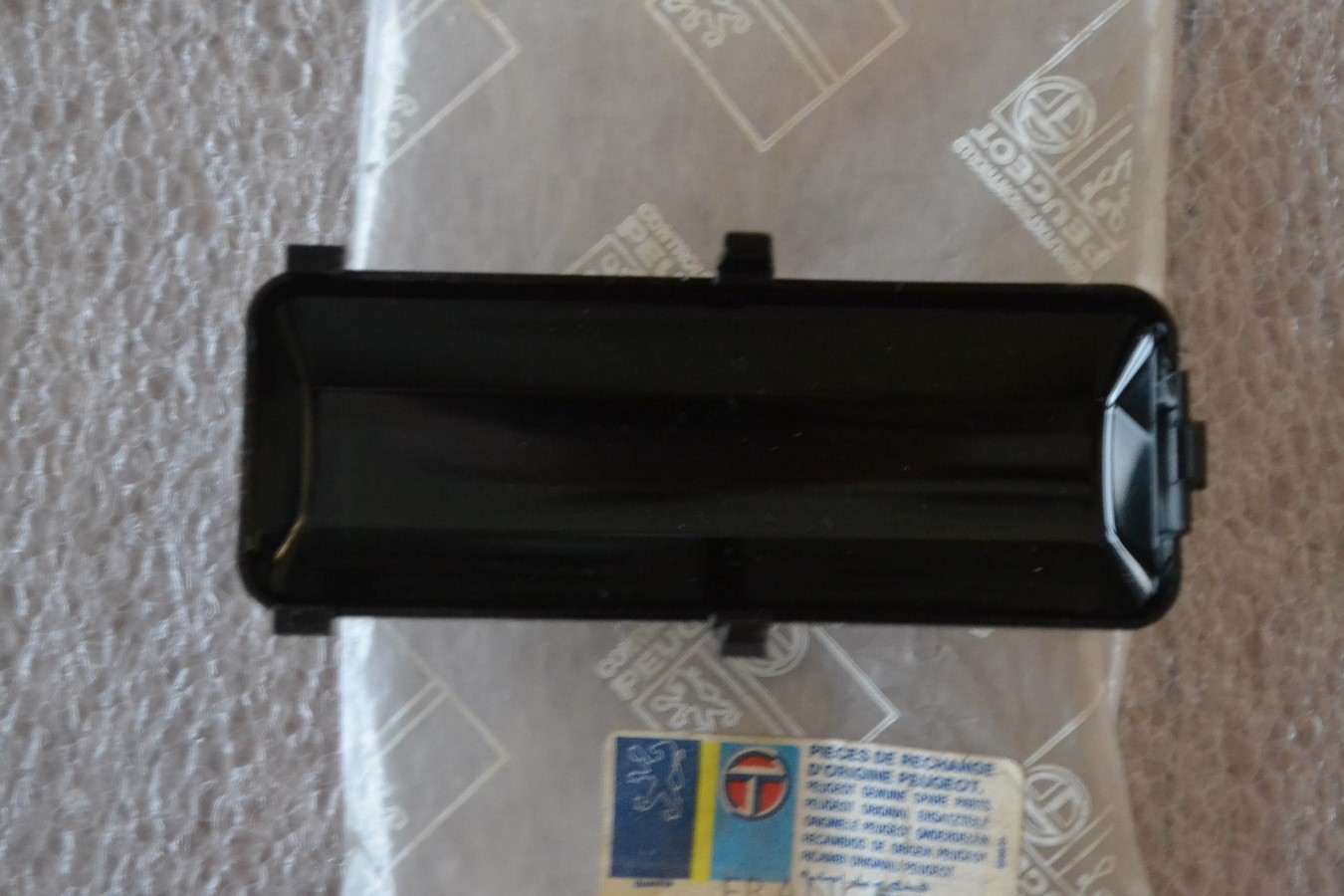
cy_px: 448
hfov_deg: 31.9
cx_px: 672
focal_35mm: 63
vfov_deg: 21.6
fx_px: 2352
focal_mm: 42
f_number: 5.3
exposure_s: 1/8
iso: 3200
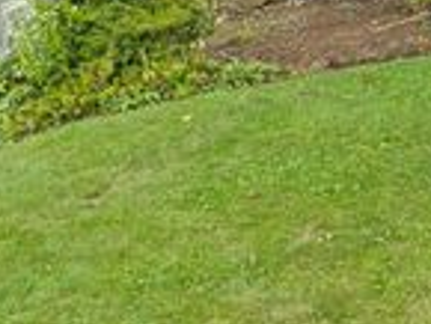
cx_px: 383
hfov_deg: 19.7
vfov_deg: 14.5
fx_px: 1221
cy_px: -97
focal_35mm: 98
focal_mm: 8.67
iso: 200
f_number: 1.8
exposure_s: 1/180
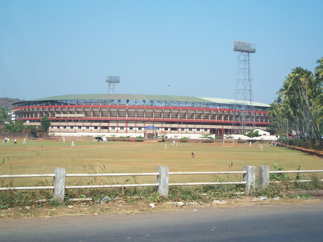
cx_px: 162
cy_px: 121
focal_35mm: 59
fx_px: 551
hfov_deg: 32.7
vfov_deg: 24.8
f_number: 3.2
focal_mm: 12.6
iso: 64
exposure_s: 1/500
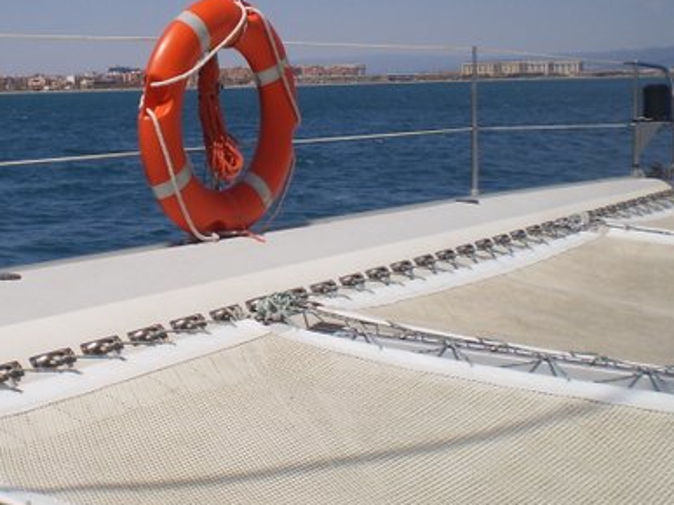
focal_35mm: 67
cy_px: 172
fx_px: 1304
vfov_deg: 21.8
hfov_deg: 28.5
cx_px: 150
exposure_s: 1/2000
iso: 64
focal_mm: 6.3
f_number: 4.6
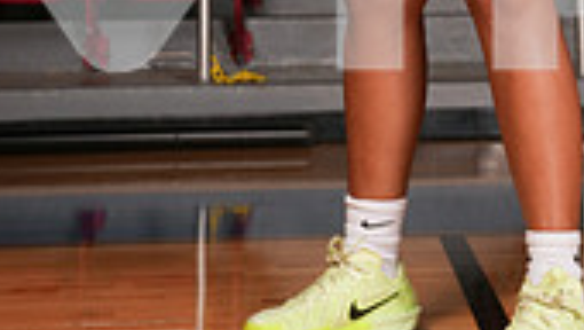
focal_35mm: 122
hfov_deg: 17.4
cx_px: 460
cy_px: -275
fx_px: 1891
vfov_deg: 9.5
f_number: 6.3
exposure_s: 1/200
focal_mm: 44
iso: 250
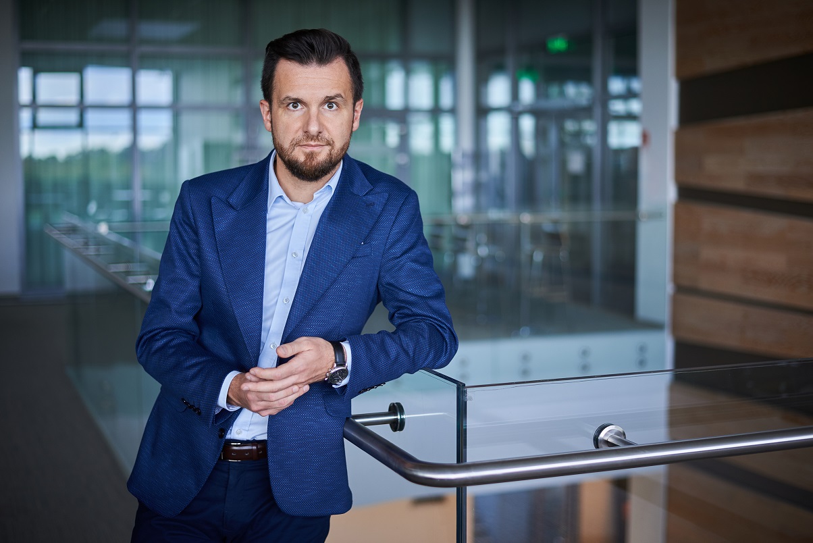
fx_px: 1130
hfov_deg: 39.6
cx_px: 406
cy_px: 272
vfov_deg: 27.0
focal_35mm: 50
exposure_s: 1/125
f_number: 2
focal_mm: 50
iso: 400
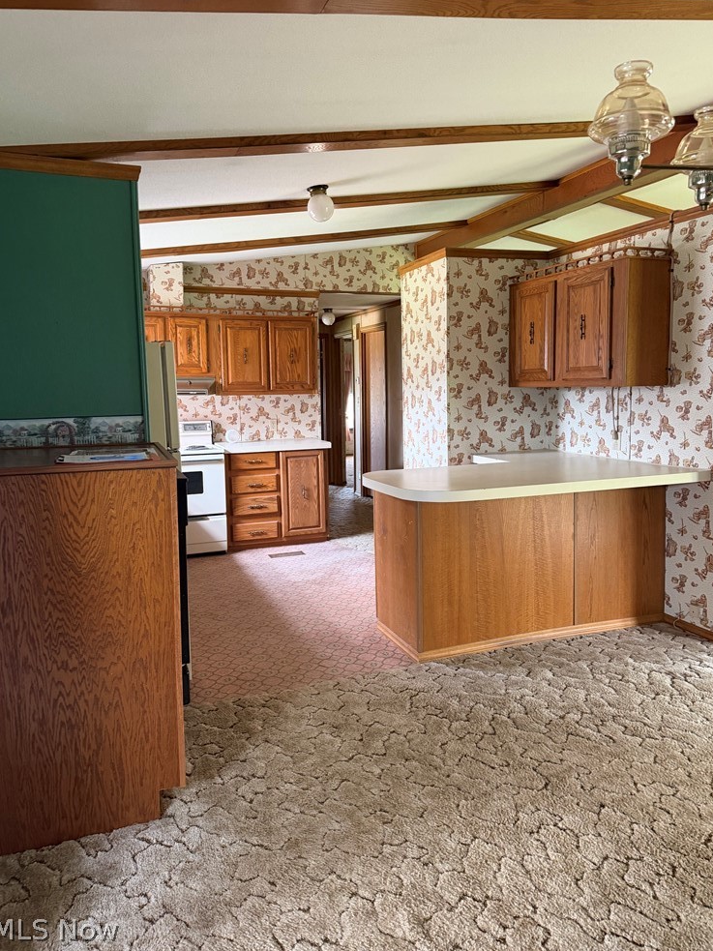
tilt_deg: -6.0
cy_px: 457
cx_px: 356
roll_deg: +0.3
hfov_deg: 54.9
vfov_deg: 69.4
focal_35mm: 25
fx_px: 687
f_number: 1.78
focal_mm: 6.76
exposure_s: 1/60
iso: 400
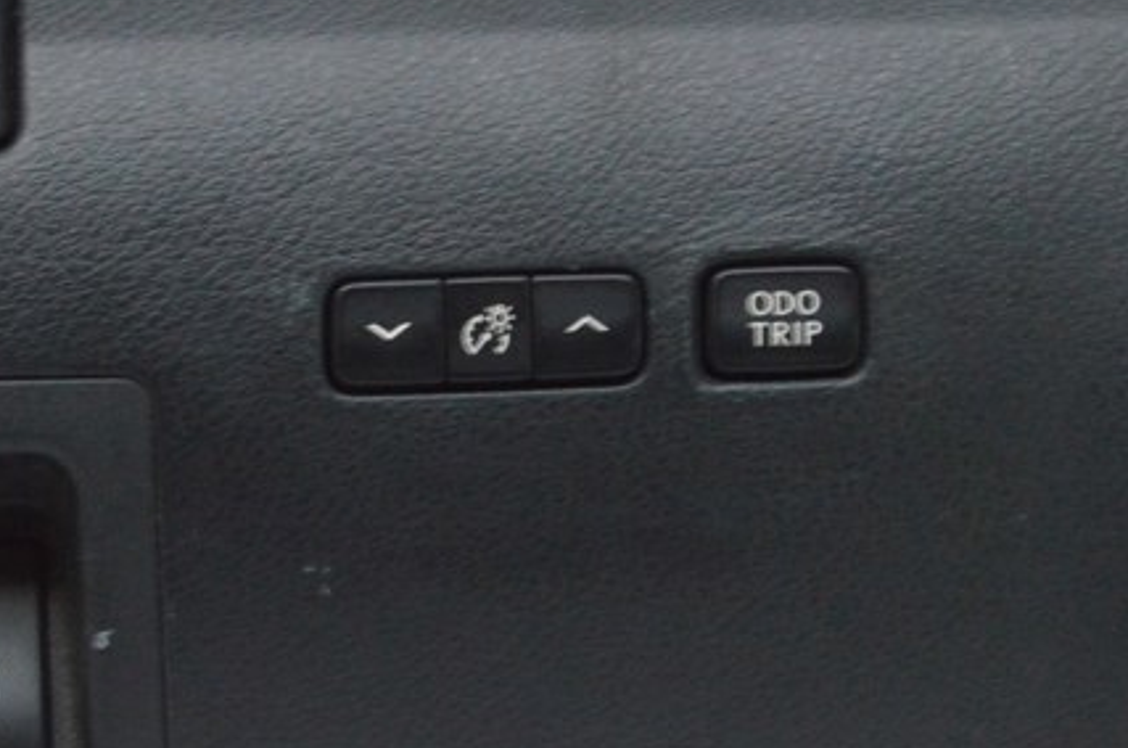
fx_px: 3870
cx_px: 563
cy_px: 308
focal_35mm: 124
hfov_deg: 16.6
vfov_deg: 11.0
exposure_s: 1/15
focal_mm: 55
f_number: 20
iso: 6400
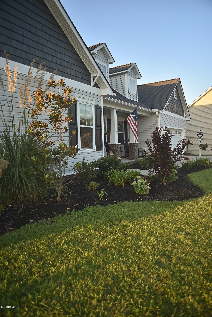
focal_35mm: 24
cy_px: 158
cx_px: 106
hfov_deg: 53.2
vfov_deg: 73.7
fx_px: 212
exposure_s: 1/250
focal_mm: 24
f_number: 2.8
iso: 100
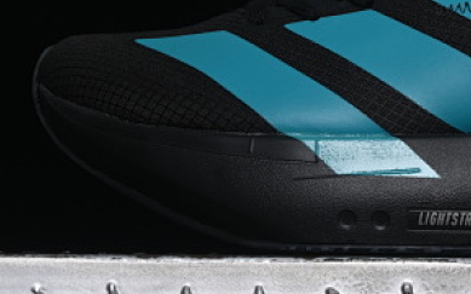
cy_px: -15
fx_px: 2721
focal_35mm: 212
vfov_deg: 6.2
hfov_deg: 9.8
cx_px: 493
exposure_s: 1/60
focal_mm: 50
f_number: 6.3
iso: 160
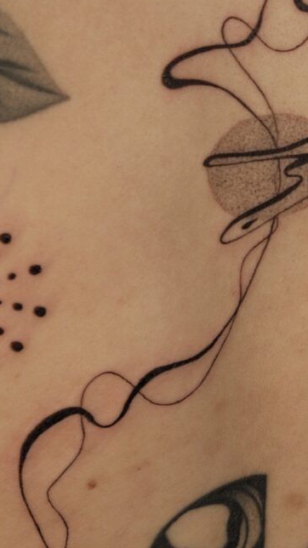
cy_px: -3
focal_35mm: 216
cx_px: 393
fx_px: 3138
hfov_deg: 5.6
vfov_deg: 9.9
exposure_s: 1/80
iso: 500
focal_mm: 52.4
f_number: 4
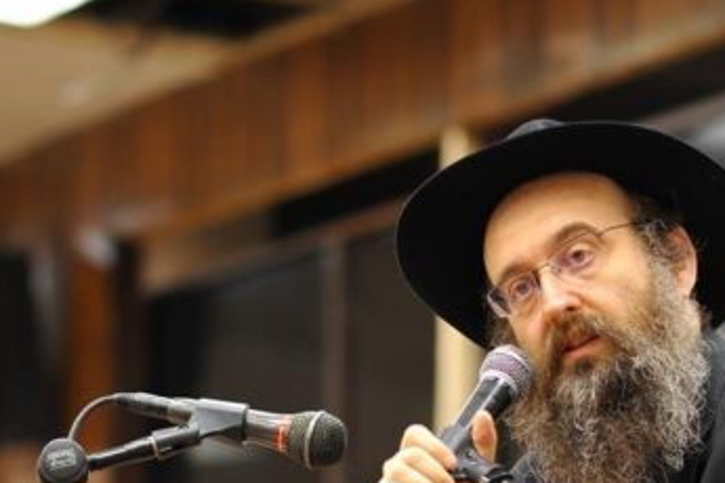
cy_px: 371
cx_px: 561
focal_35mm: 189
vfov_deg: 7.3
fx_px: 3806
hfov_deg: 10.9
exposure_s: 1/125
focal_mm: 85
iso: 1000
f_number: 2.2
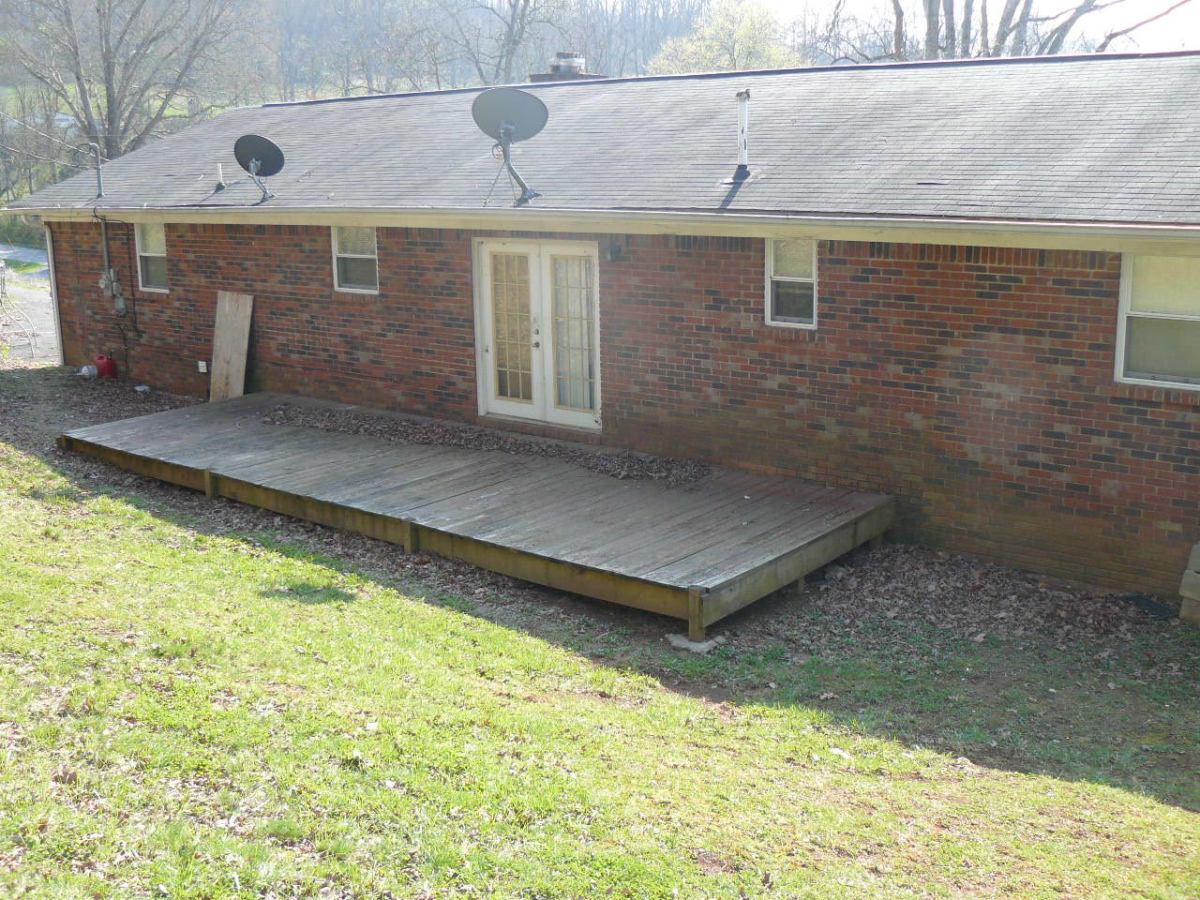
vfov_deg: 39.7
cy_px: 450
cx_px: 600
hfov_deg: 51.4
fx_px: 1248
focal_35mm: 36
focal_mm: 6
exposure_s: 1/320
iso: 100
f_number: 2.8
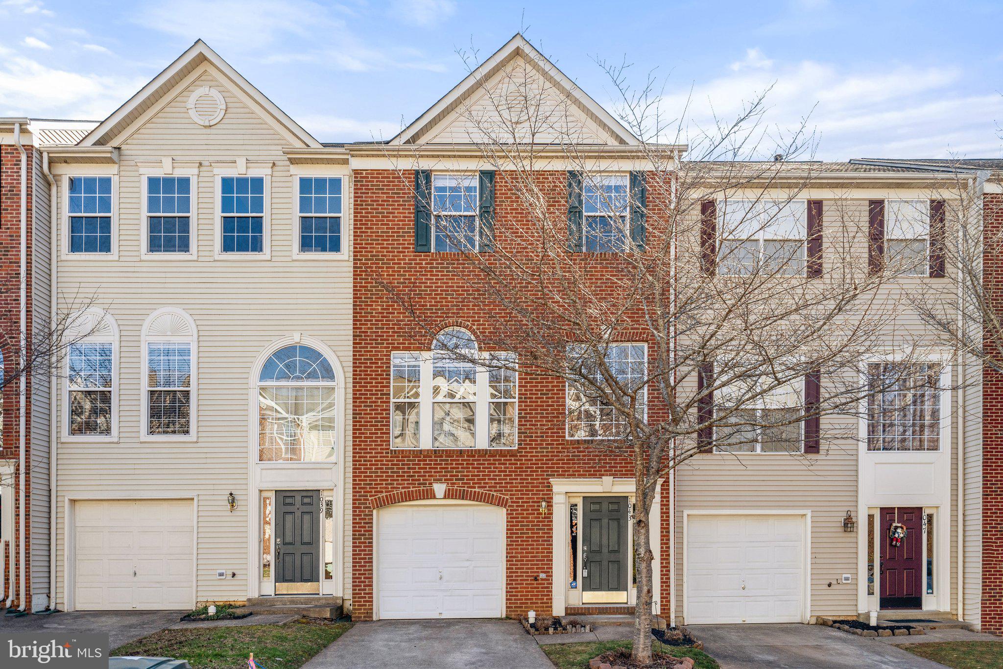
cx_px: 502
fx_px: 808
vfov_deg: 45.0
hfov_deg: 63.7
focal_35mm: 29
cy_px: 334
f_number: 8
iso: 400
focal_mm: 29
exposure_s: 1/500
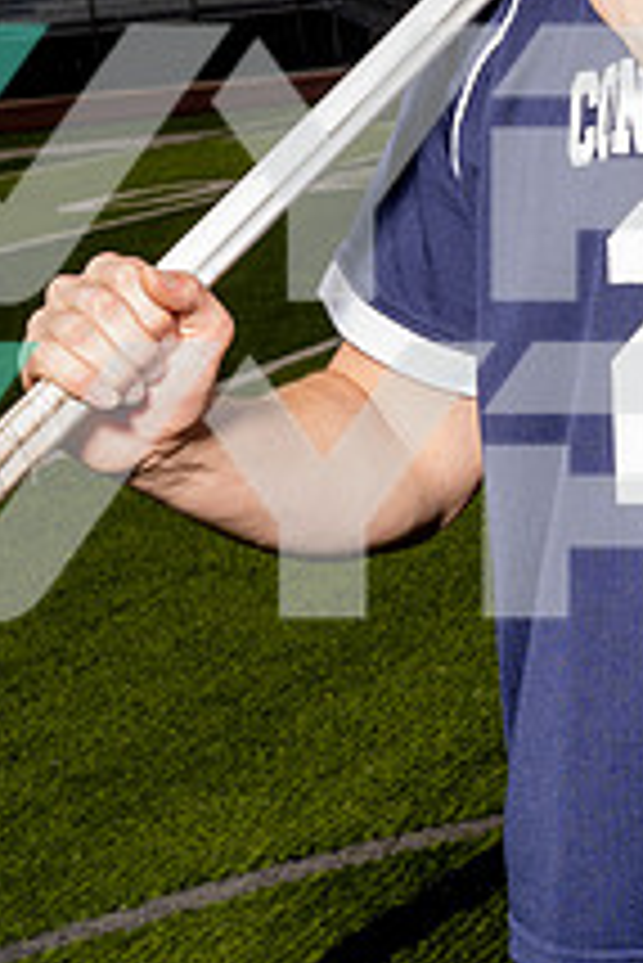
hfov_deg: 13.0
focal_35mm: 105
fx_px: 2808
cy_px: 166
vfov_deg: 19.2
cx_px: 441
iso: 100
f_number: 14
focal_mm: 50
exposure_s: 1/250
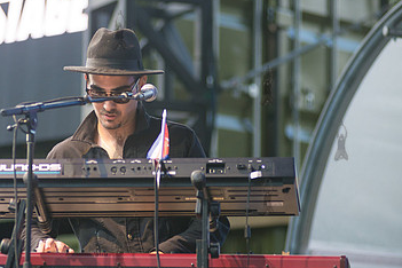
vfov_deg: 6.2
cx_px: 119
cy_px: 140
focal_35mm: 223
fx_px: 2490
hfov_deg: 9.2
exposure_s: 1/320
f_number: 3.2
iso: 640
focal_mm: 135
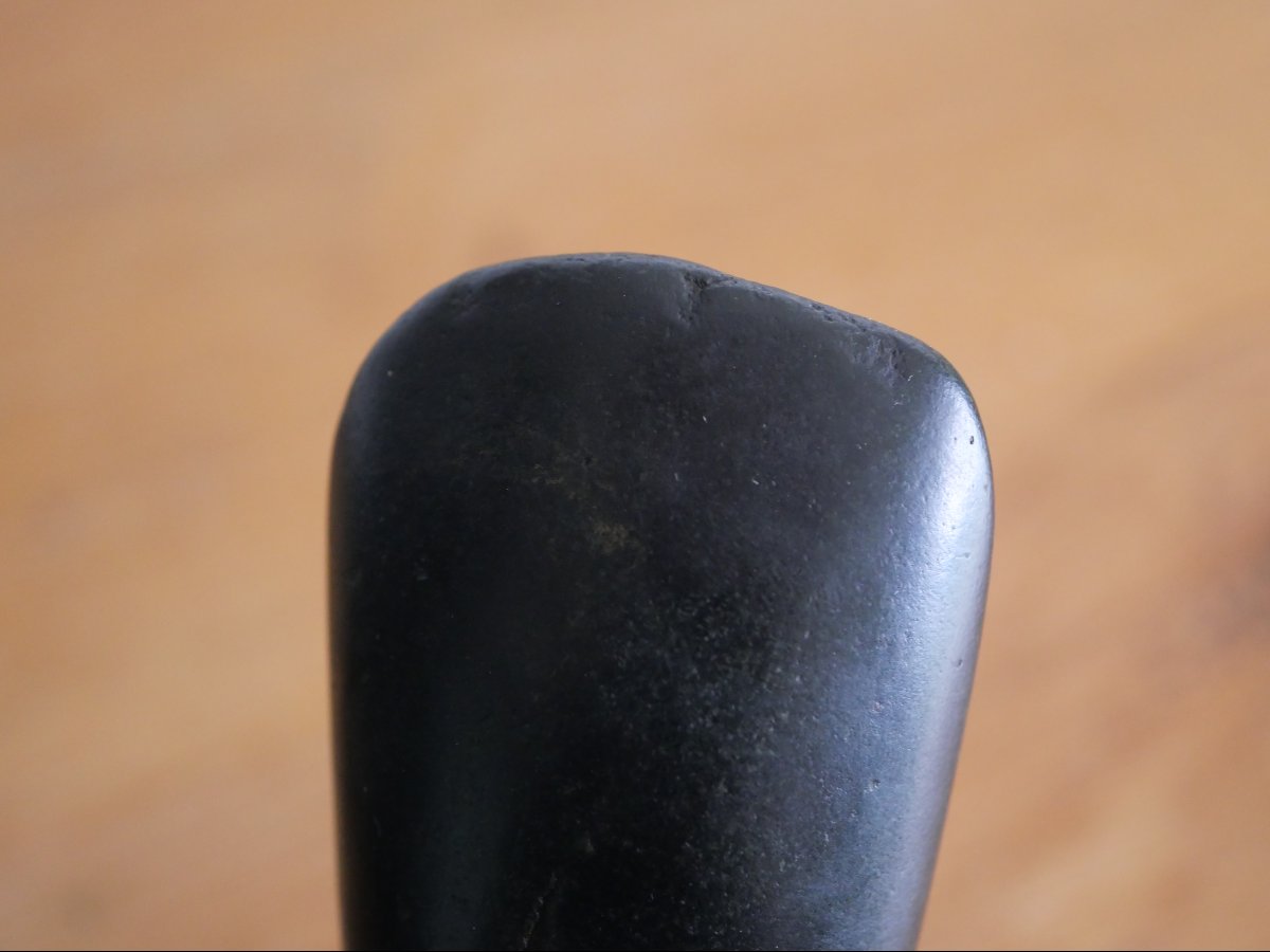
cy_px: 476
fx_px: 2201
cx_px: 635
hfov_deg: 32.2
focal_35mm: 60
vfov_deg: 24.4
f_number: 2.8
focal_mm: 30
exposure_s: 1/50
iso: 3200
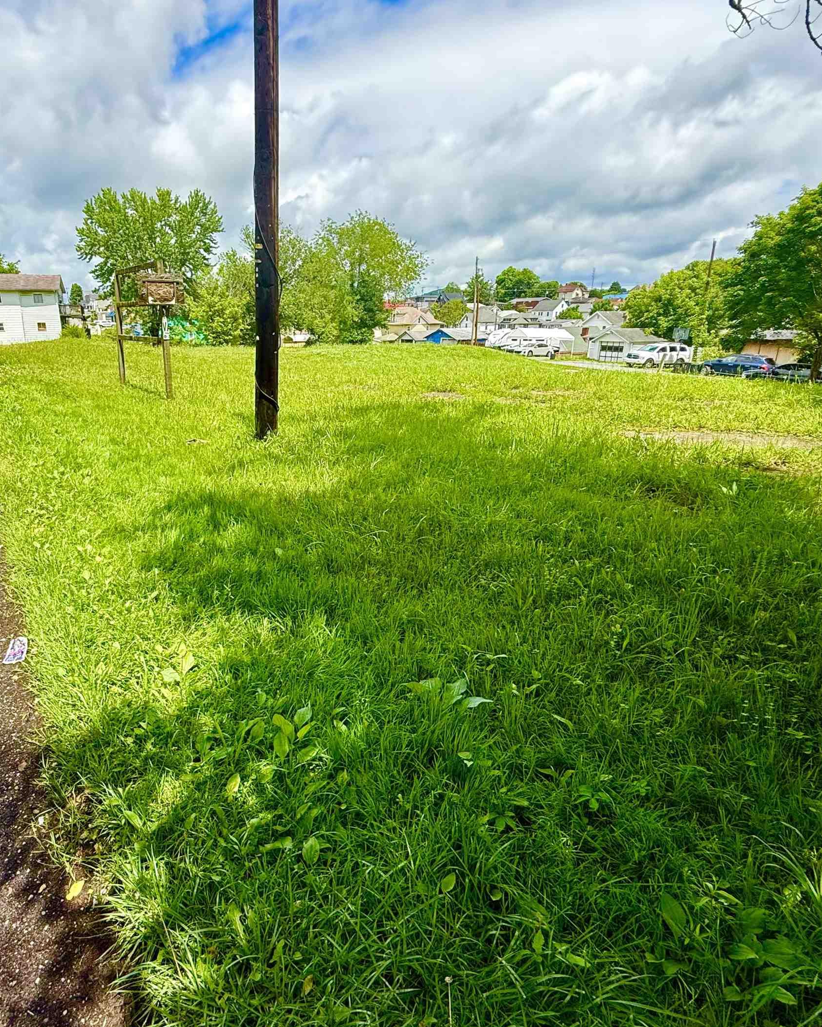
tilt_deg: -17.4
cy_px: 508
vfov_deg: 80.4
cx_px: 297
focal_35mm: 20
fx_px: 608
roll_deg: +1.0
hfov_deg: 66.8
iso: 50
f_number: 2.2
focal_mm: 2.22
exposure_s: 1/1105
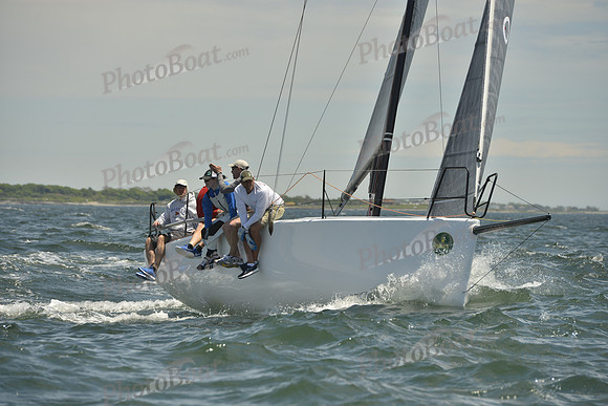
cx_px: 304
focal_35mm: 200
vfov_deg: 6.9
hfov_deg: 10.3
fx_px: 3378
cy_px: 203
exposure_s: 1/1600
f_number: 8
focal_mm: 200
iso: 280
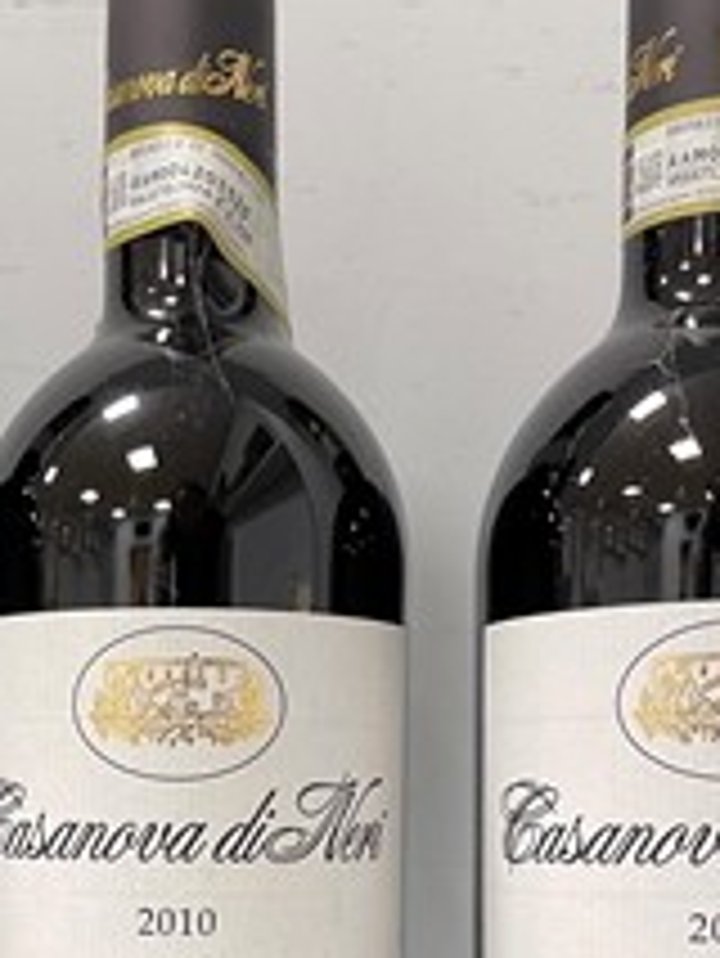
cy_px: 895
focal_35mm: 61
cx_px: 196
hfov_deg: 23.8
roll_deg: -0.2
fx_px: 1690
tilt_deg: -1.8
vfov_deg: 30.1
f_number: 1.6
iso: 125
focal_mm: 4.2
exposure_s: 1/50
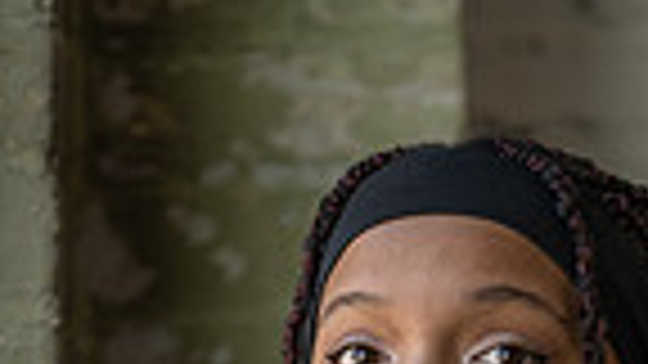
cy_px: 1007
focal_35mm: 278
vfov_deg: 4.2
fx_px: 4777
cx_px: 518
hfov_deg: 7.7
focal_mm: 85
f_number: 1.8
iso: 320
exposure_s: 1/400
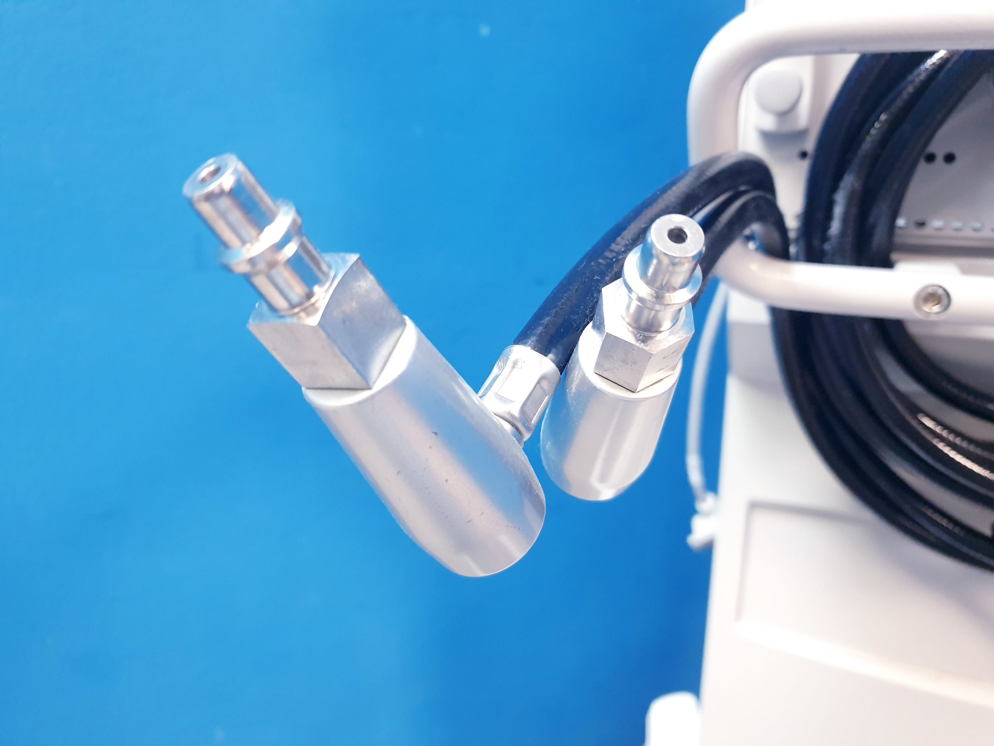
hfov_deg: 67.3
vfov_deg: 53.1
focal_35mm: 26
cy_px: 373
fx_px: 747
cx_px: 497
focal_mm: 4.3
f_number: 1.5
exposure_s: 1/50
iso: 320
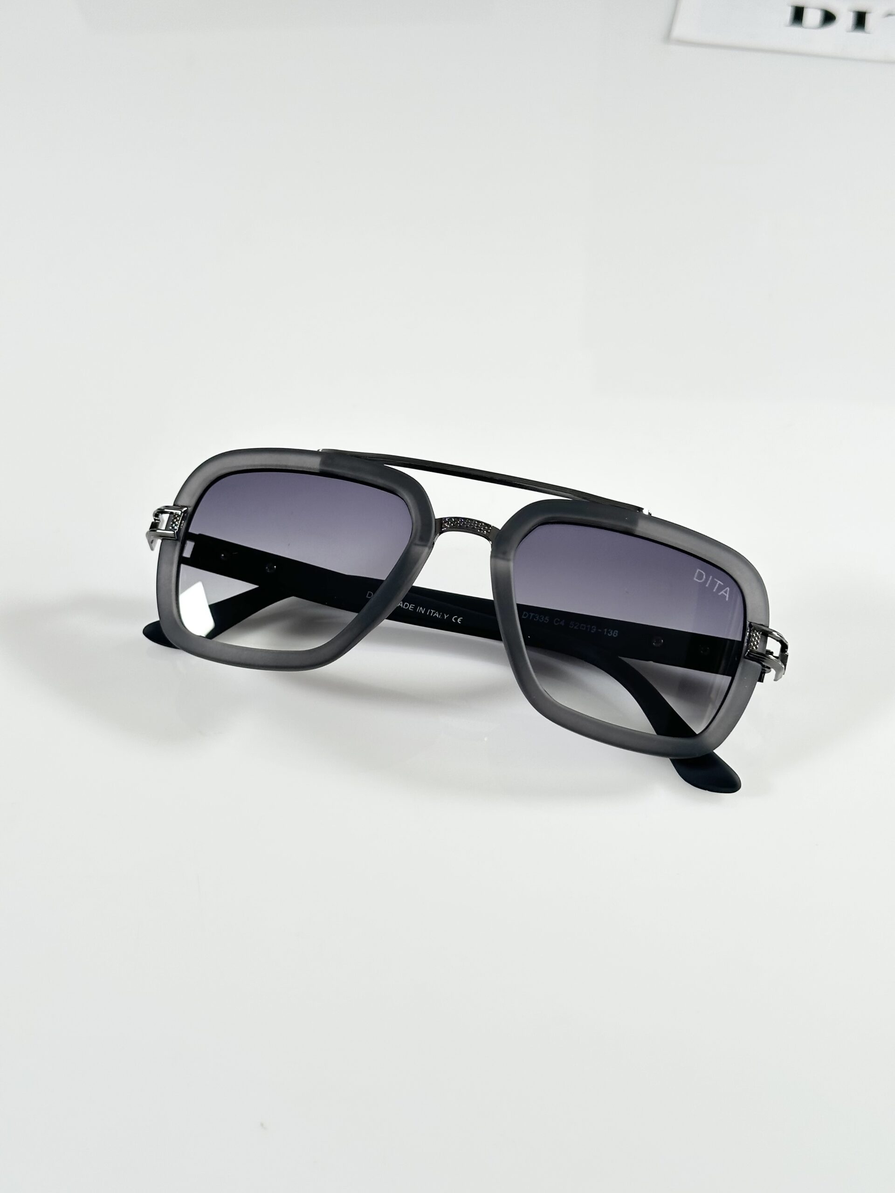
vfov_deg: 39.7
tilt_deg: -46.3
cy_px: 596
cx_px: 448
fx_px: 1655
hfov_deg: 30.3
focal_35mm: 48
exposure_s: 1/50
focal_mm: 6.86
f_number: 1.78
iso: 50
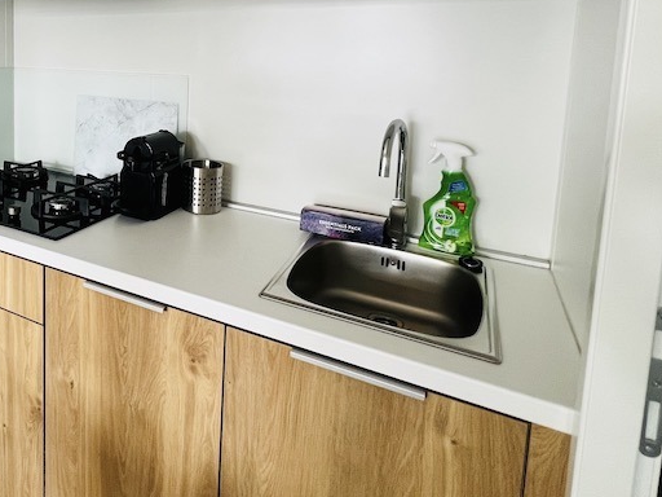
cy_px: 105
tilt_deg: -7.6
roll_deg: -0.2
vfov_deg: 50.1
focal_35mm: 26
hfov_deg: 60.3
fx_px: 497
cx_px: 107
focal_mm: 1.57
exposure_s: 1/99
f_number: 1.8
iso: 200
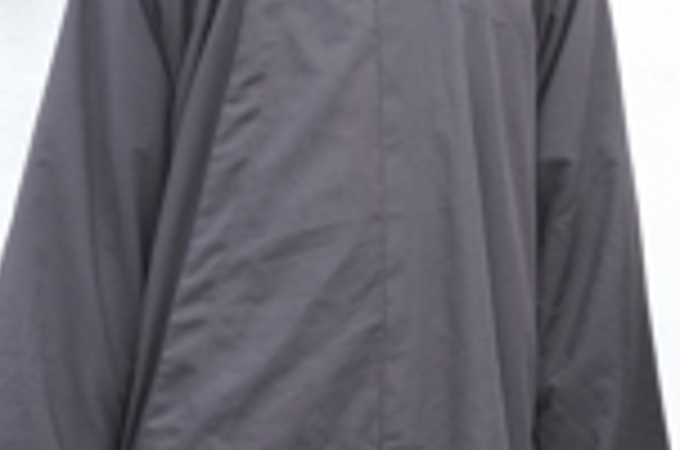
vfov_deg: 9.0
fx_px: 2846
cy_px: -29
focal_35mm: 151
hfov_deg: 12.8
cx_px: 1085
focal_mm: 35
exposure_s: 1/500
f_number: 3.2
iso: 640
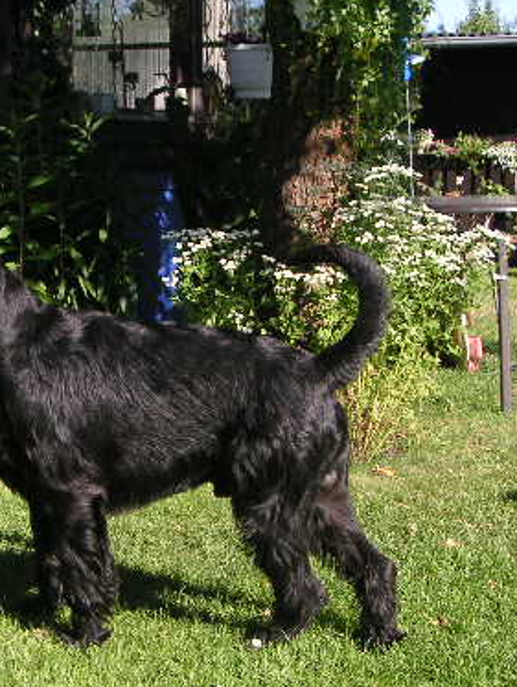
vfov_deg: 29.8
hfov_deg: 22.4
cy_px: 375
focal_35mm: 65
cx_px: 114
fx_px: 1293
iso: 50
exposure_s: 1/350
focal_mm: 6
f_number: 2.8
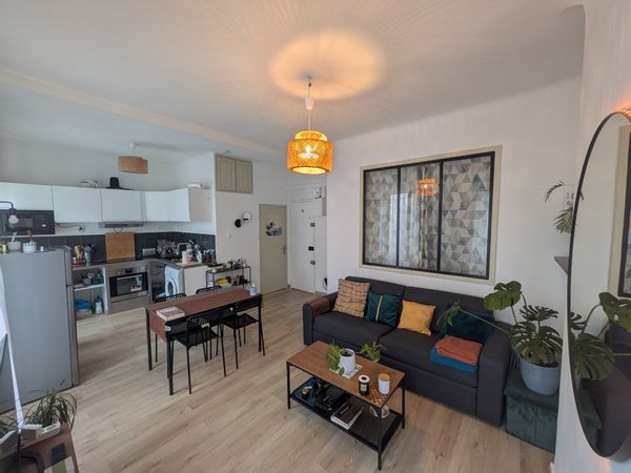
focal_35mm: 14
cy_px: 236
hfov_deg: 102.1
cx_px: 316
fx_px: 255
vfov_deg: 85.7
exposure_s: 1/25
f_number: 2.2
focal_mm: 1.83
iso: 96
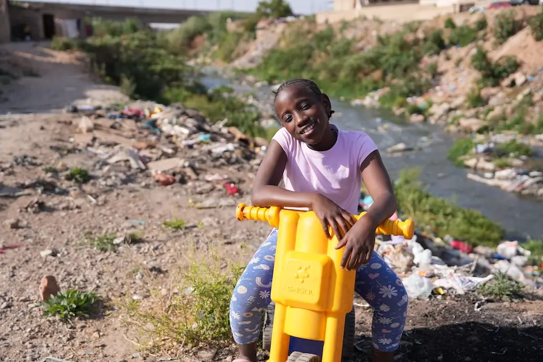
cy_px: 181
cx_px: 272
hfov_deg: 53.1
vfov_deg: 36.9
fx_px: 543
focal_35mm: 36
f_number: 2.8
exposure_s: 1/1250
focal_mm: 36
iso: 80
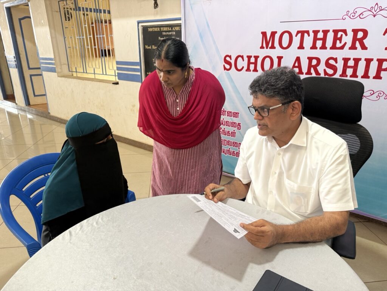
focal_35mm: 24
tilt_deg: -19.4
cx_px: 194
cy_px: 146
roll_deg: -0.3
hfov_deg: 71.6
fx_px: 268
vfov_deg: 56.8
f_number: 1.78
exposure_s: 1/50
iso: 160
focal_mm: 6.76
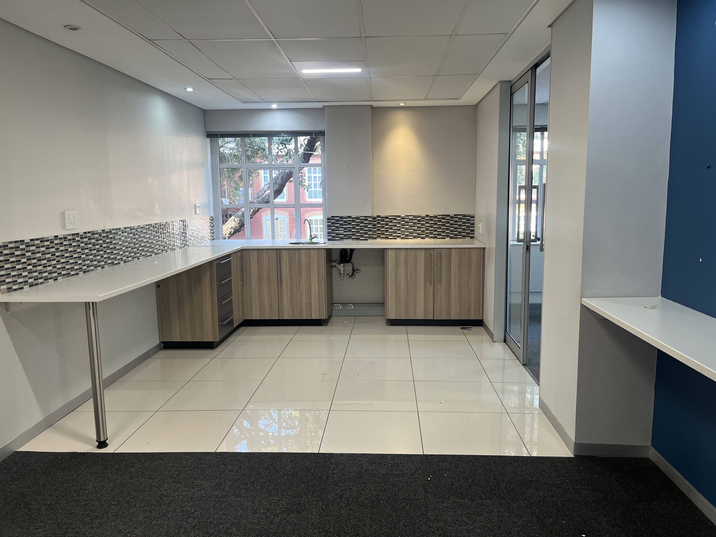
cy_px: 268
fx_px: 538
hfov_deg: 67.3
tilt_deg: -8.8
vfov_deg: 53.1
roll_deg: -0.6
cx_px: 358
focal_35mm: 26
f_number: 1.6
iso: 125
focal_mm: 5.1
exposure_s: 1/100
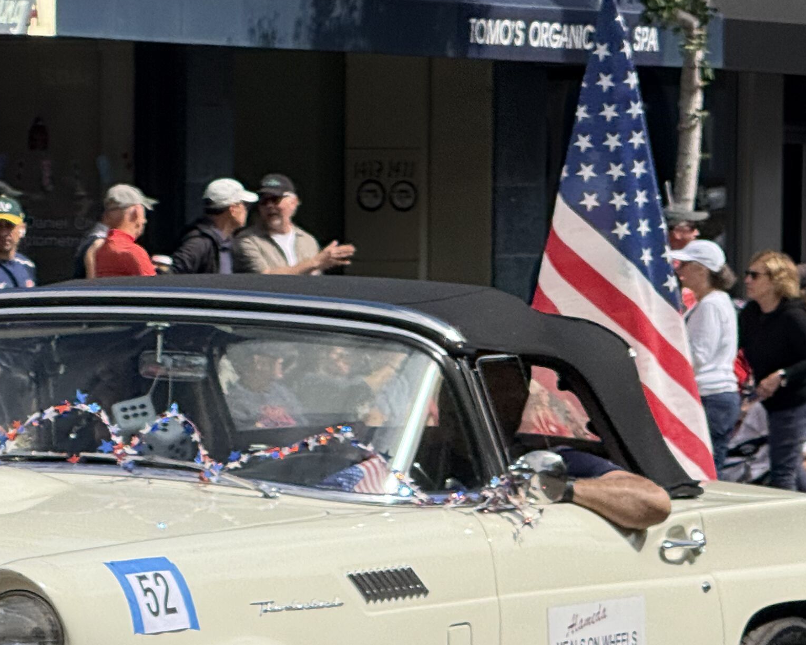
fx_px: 7349
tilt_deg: -2.1
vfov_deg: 5.0
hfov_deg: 6.3
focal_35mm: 308
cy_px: 551
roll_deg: +0.1
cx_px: -16
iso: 50
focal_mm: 15.66
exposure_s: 1/1422
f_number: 2.8
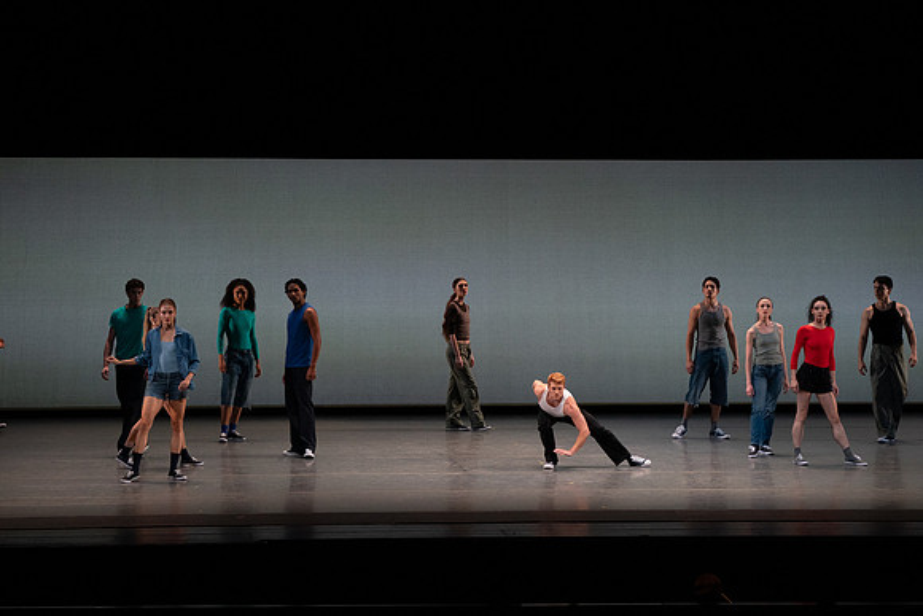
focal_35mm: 152
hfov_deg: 13.5
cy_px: 308
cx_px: 462
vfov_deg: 9.0
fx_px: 3898
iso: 5000
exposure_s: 1/500
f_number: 9
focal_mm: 152
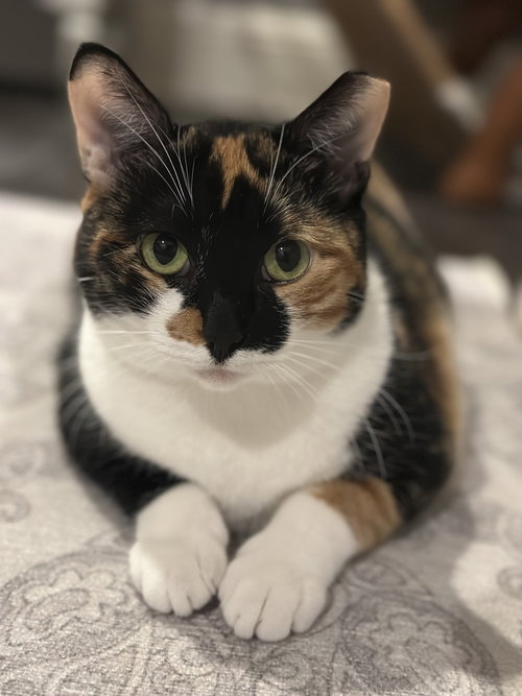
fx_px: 965
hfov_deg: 30.3
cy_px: 348
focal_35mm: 48
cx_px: 261
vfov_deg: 39.7
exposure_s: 1/30
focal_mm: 6.86
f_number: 1.78
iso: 640
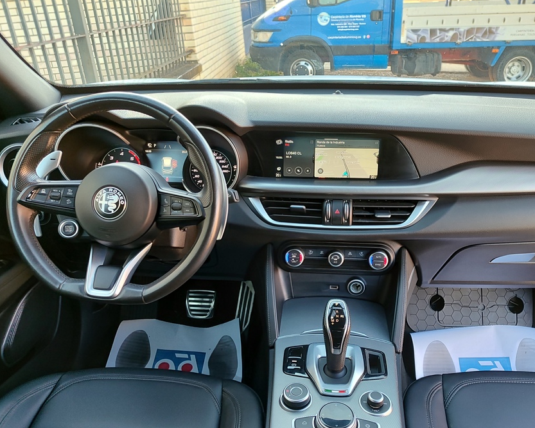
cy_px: 231
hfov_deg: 58.7
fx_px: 475
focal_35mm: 30
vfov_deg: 48.4
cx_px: 295
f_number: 1.89
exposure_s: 1/50
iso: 84
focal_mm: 5.95
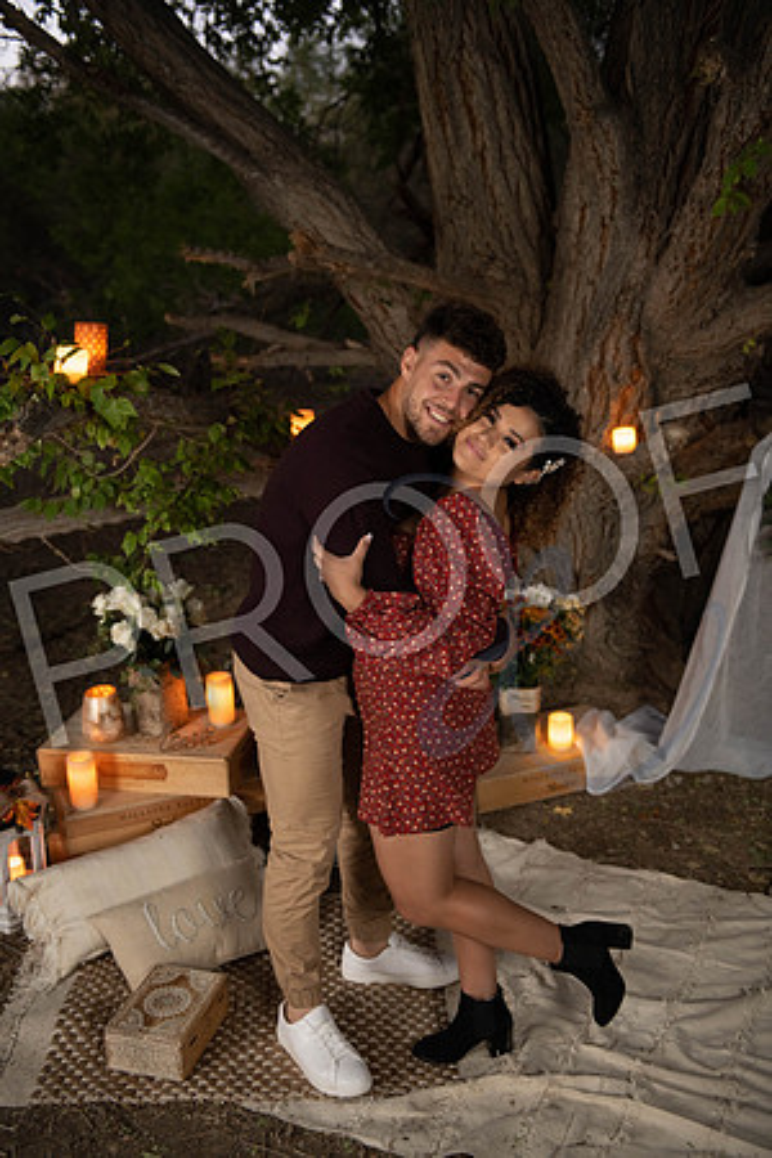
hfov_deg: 36.9
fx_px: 1158
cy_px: 579
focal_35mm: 36
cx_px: 386
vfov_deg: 53.1
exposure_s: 1/60
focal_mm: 36
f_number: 2.8
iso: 640
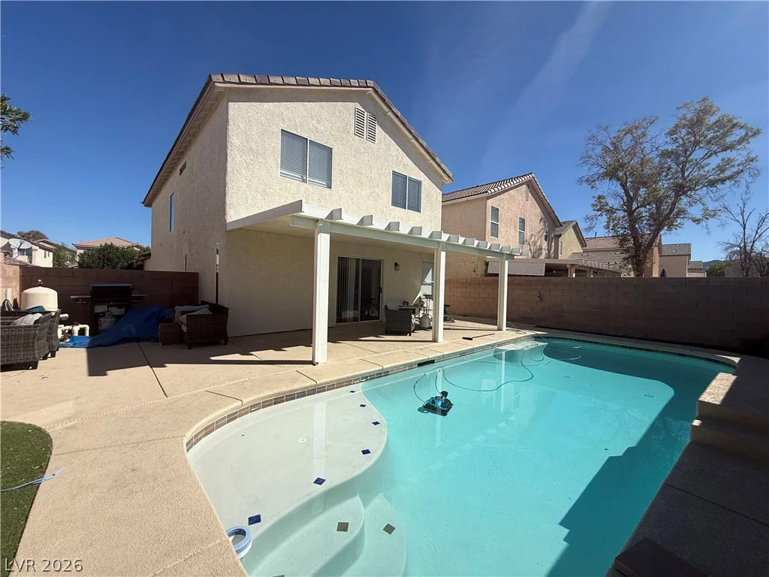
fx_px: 311
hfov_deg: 102.1
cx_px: 384
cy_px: 288
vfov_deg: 85.7
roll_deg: -1.5
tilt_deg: -0.3
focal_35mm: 14
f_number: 2.2
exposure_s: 1/3891
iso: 50
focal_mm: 2.22
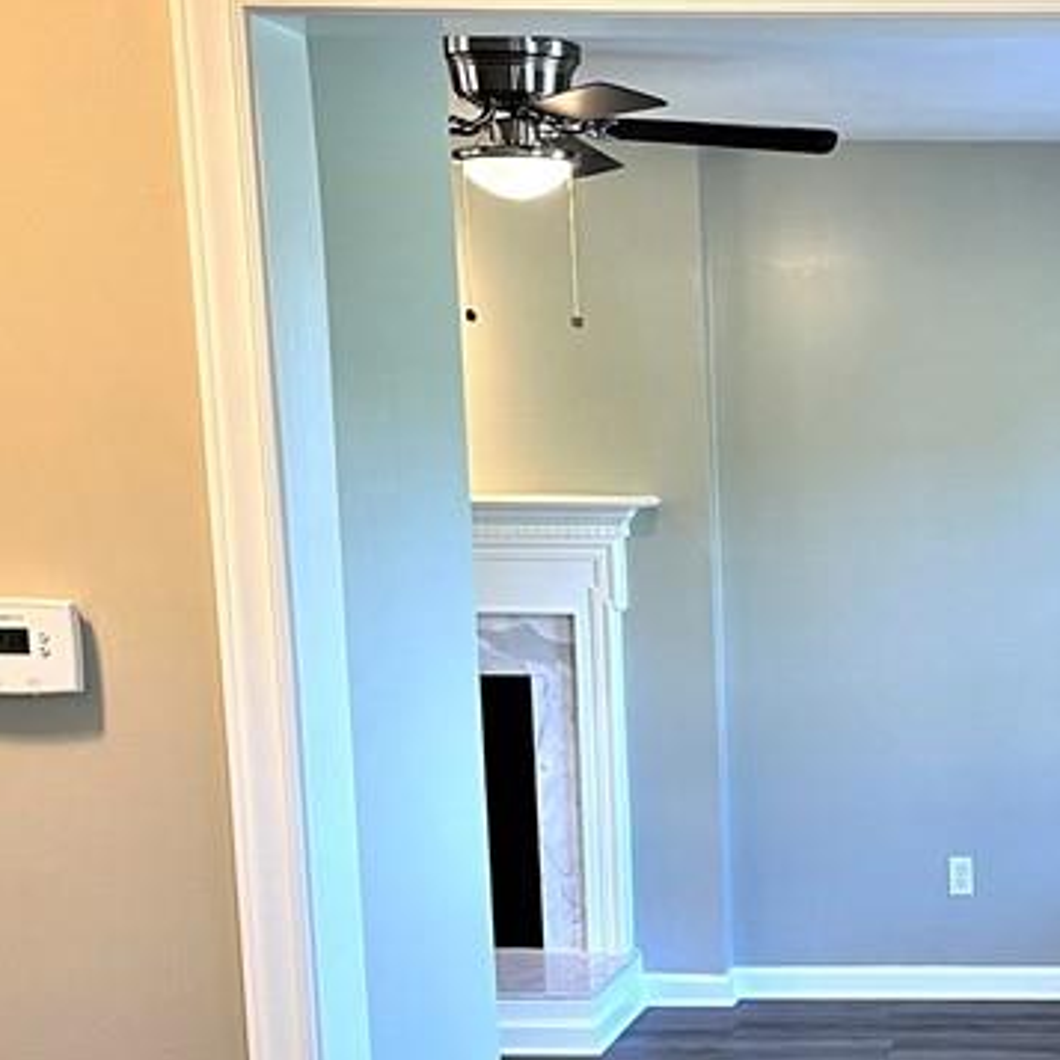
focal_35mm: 66
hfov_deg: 24.3
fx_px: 2287
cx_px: 1185
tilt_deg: -10.7
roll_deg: +0.1
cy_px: 825
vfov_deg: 25.7
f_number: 1.6
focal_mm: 5.1
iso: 80
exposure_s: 1/60
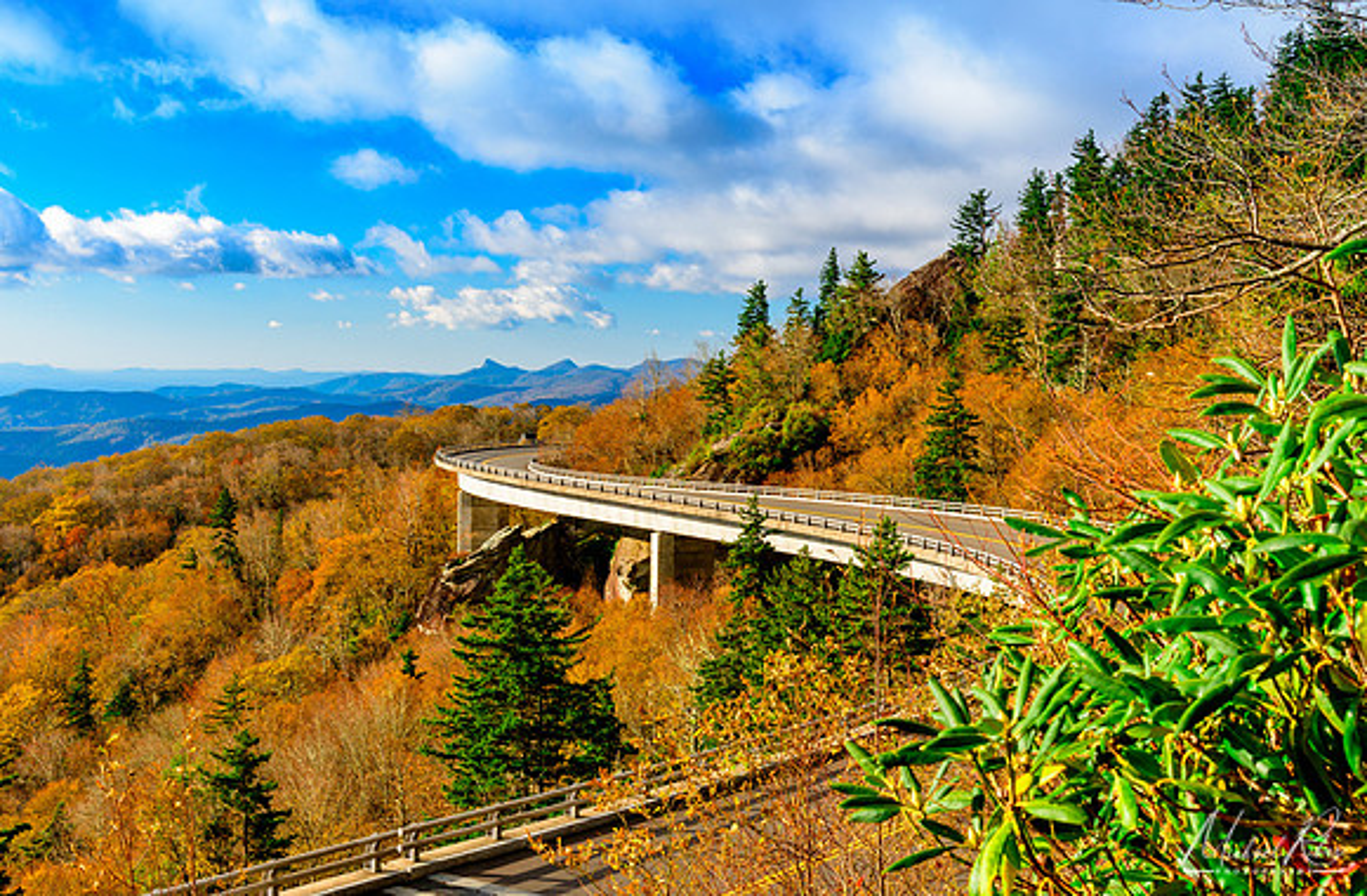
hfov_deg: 42.4
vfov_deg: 28.5
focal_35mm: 47
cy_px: 450
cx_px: 683
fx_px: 1762
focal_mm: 46
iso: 200
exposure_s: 1/125
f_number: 11
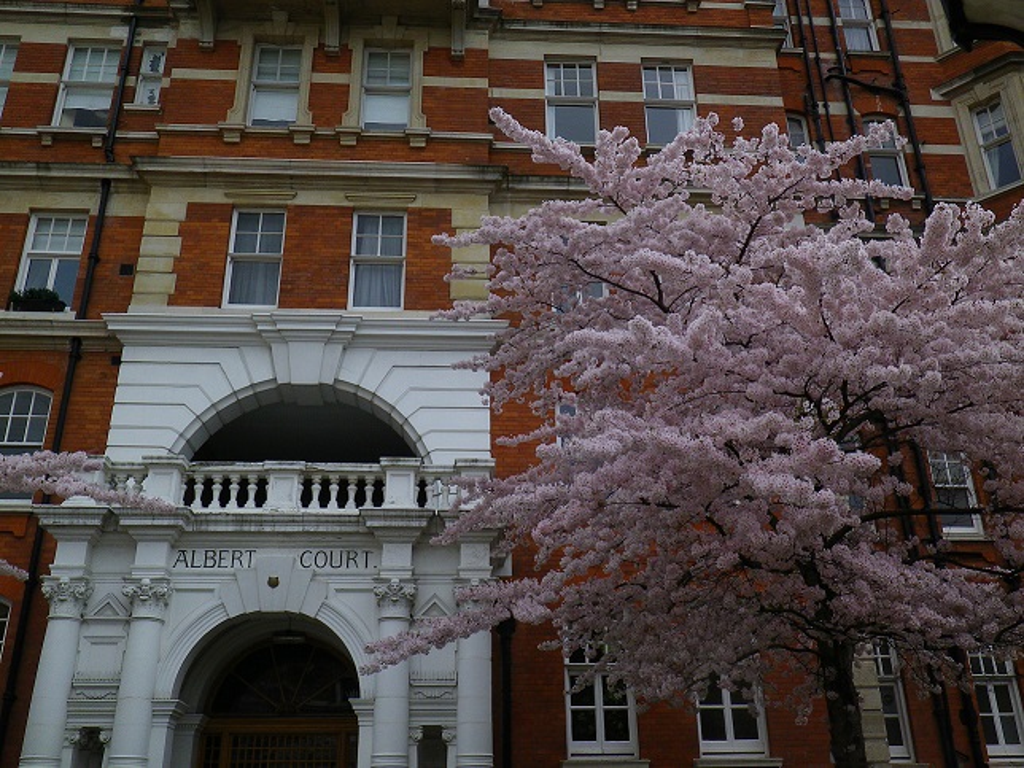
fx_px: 1006
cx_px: 512
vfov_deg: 41.8
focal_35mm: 34
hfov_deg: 54.0
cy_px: 384
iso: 80
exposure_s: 1/200
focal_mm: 6.1
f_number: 9.2
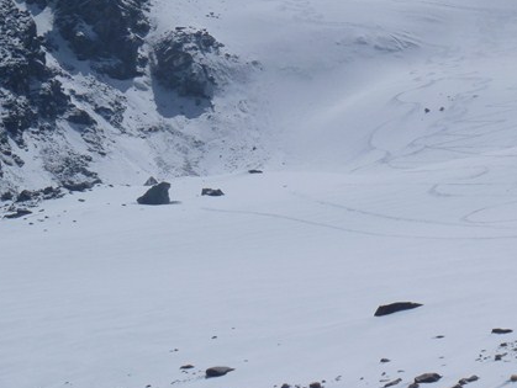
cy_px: 67
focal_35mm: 103
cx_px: 366
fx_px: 1540
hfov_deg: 19.0
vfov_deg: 14.3
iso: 80
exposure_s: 1/1300
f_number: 6.3
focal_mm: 9.6
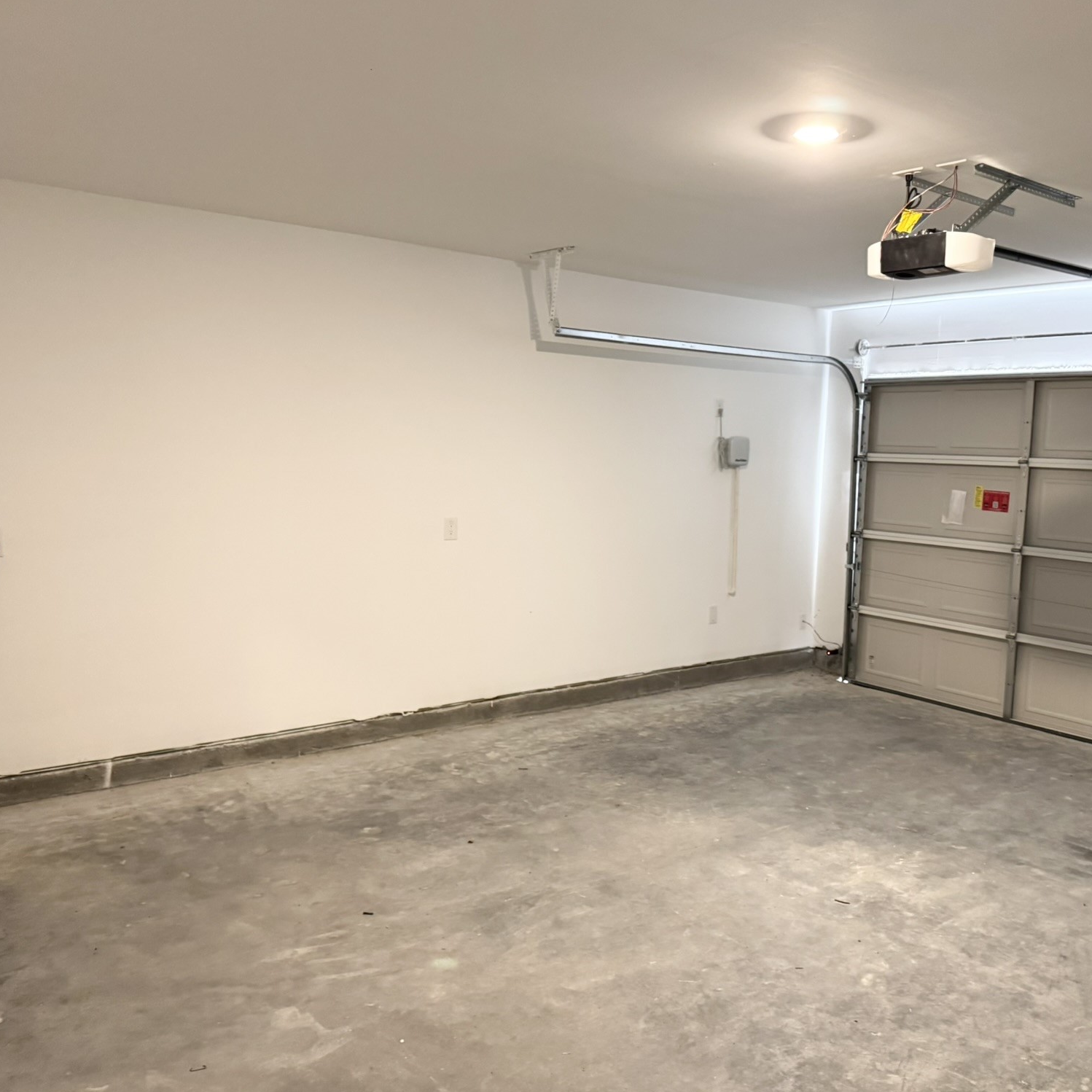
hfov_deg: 55.4
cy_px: 541
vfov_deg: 55.6
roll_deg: -1.3
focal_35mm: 29
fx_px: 1035
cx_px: 626
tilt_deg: -5.2
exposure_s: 1/60
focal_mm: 6.76
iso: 640
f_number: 1.78
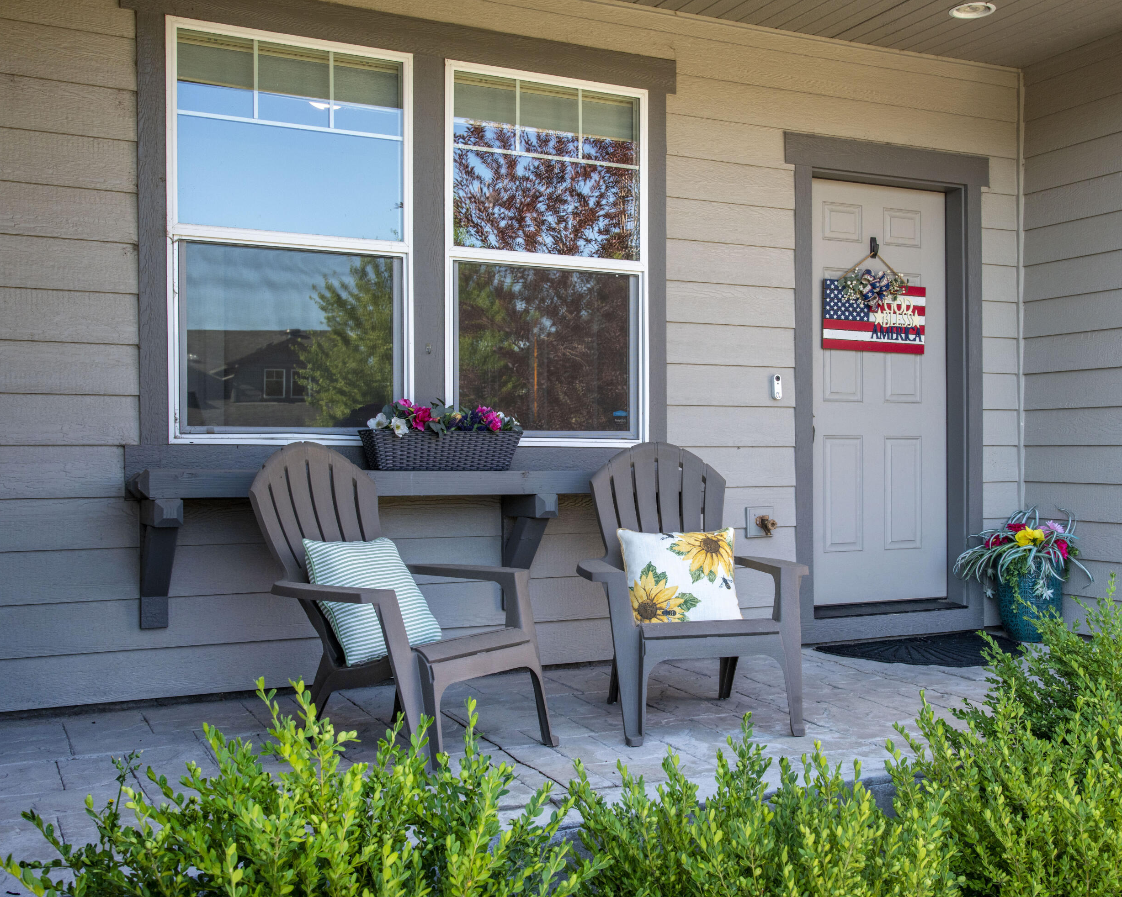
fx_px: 1295
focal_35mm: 39
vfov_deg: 38.2
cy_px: 448
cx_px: 606
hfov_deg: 46.8
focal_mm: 34
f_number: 11
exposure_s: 1/80
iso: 200
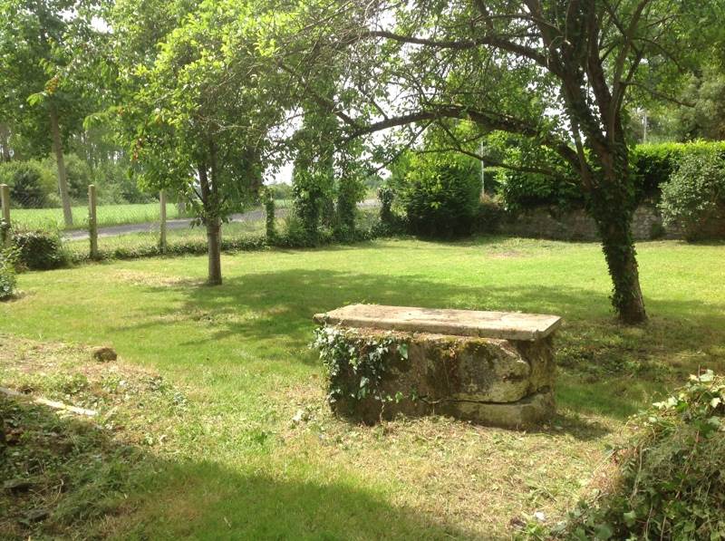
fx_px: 732
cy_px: 270
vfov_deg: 40.6
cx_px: 362
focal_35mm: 35
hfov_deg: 52.7
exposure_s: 1/737
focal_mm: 4.28
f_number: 2.4
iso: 50
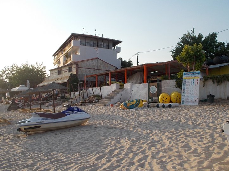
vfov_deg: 44.2
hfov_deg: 56.8
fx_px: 212
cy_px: 90
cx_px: 122
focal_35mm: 32
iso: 80
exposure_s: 1/640
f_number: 3.3
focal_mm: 4.1
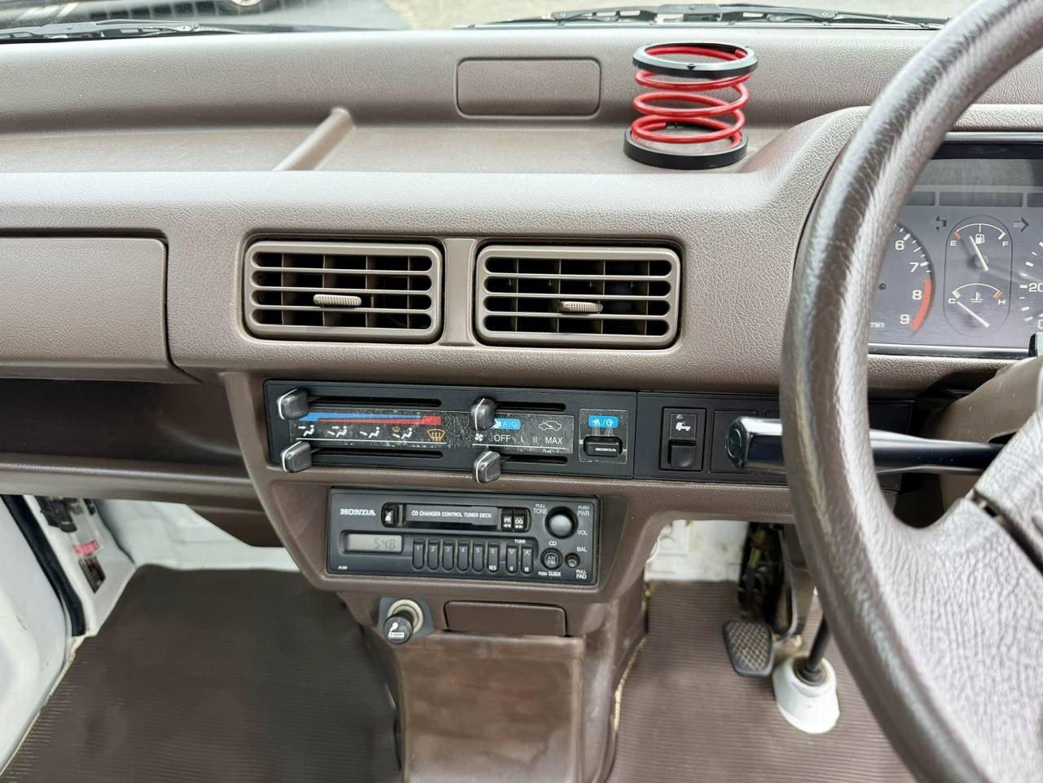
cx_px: 522
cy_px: 392
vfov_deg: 56.8
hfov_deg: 71.6
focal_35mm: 24
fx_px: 723
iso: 80
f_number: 1.78
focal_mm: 6.76
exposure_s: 1/361
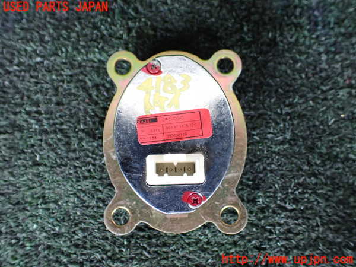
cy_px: 134
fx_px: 309
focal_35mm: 30
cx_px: 178
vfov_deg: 46.8
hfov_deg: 60.0
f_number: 2.3
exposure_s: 1/50
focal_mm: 5.4
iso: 800
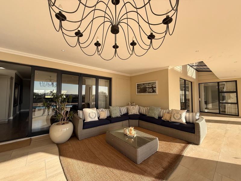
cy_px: 90
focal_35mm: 14
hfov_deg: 102.1
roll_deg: -0.1
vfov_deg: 85.7
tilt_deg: +3.9
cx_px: 120
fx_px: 97
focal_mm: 2.22
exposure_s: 1/413
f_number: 2.2
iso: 50
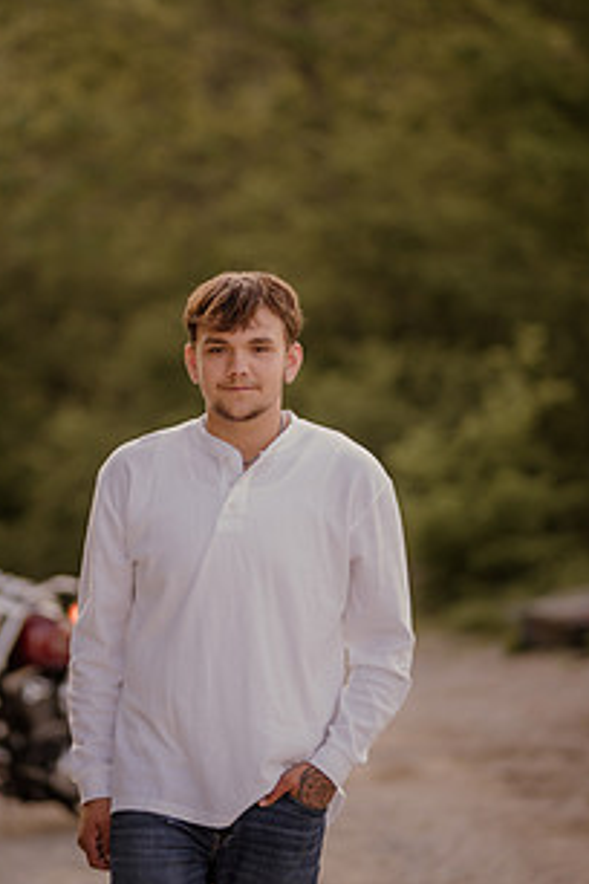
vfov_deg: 16.4
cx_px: 205
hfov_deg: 11.0
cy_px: 436
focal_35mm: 125
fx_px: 3067
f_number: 1.4
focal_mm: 85
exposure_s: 1/400
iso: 100
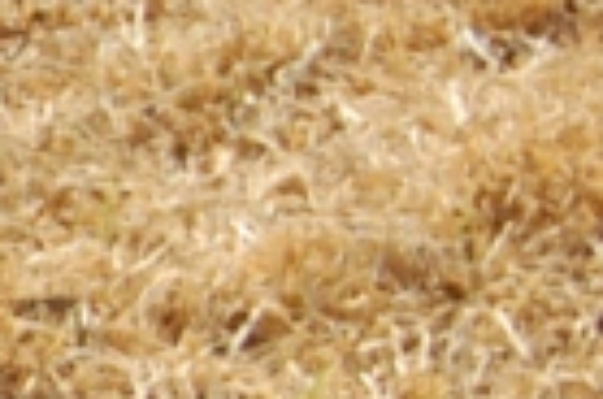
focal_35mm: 420
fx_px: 7019
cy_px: 193
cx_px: -1445
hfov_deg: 4.6
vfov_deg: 3.3
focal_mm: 38
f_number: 7.1
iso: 400
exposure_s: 1/500
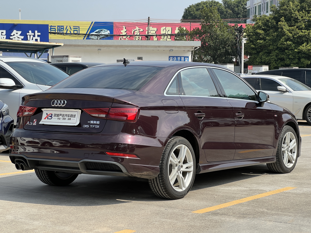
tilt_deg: -3.0
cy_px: 116
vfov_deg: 19.1
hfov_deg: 25.3
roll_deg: -0.3
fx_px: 692
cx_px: 156
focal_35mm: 77
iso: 32
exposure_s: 1/630
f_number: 2.8
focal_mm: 9
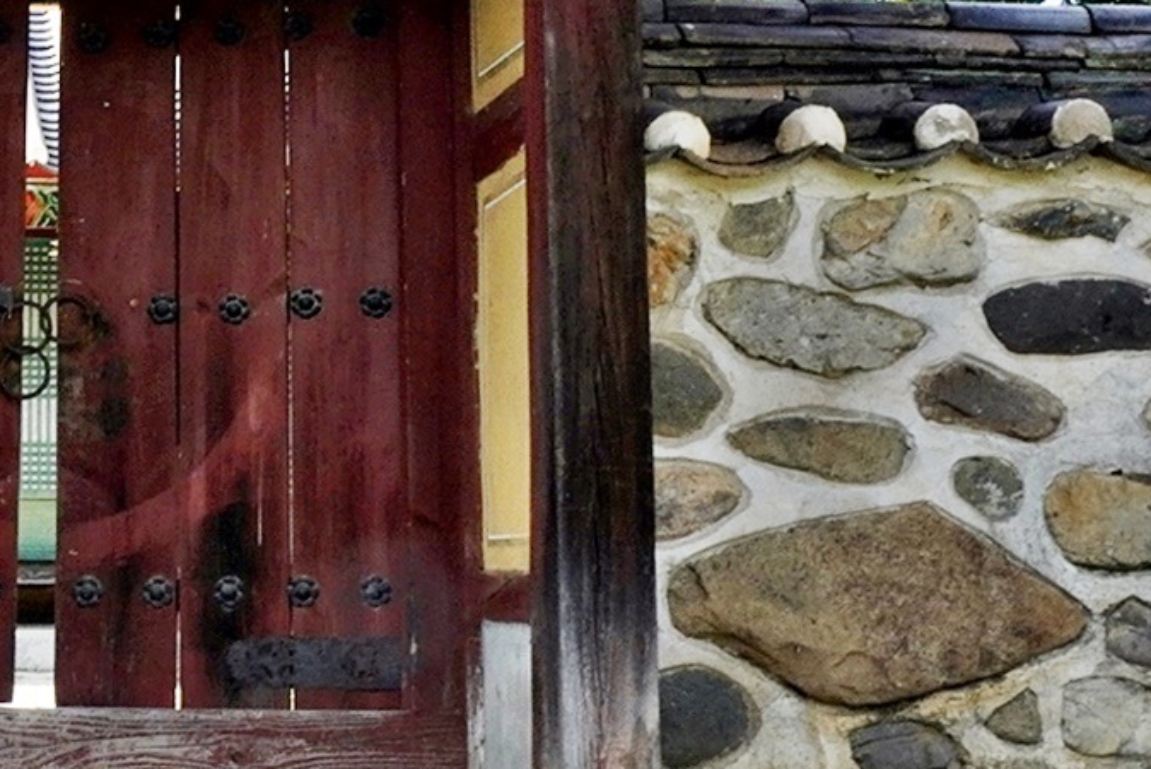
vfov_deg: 15.2
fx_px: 2847
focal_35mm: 89
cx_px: -121
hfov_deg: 21.6
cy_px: 78
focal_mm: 16
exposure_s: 1/30
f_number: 20
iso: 400
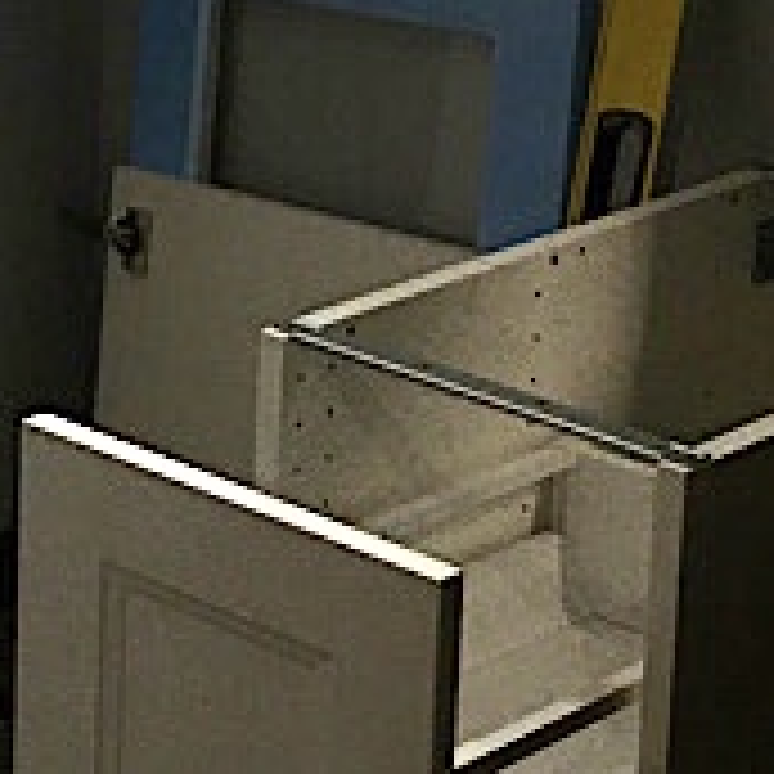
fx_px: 3010
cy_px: 45
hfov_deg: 13.8
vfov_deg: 14.5
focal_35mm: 119
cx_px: -364
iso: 40
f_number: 2.2
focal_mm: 4.15
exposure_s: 1/30
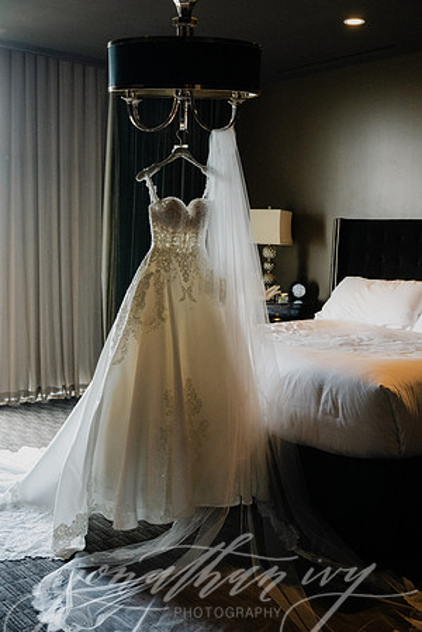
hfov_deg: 33.4
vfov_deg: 48.5
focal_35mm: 40
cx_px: 211
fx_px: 703
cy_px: 316
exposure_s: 1/320
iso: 5000
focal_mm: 40
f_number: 4
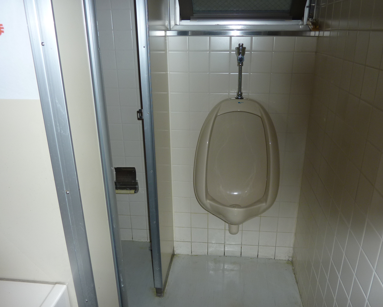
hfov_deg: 64.0
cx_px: 198
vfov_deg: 53.2
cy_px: 150
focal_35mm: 27
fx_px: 306
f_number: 3.3
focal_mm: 4.1
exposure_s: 1/30
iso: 100
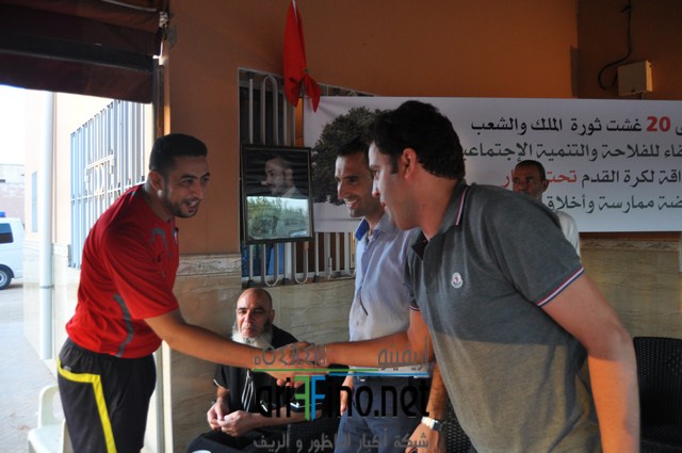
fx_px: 511
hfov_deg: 67.4
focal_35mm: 27
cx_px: 341
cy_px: 226
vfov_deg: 47.8
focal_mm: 18
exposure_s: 1/60
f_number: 4
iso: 450
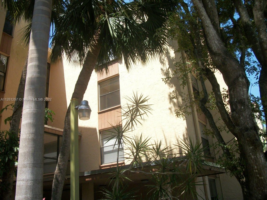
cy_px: 100
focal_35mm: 32
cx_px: 134
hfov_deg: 56.8
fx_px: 247
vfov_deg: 44.2
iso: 80
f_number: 8.8
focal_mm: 5.7
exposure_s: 1/100
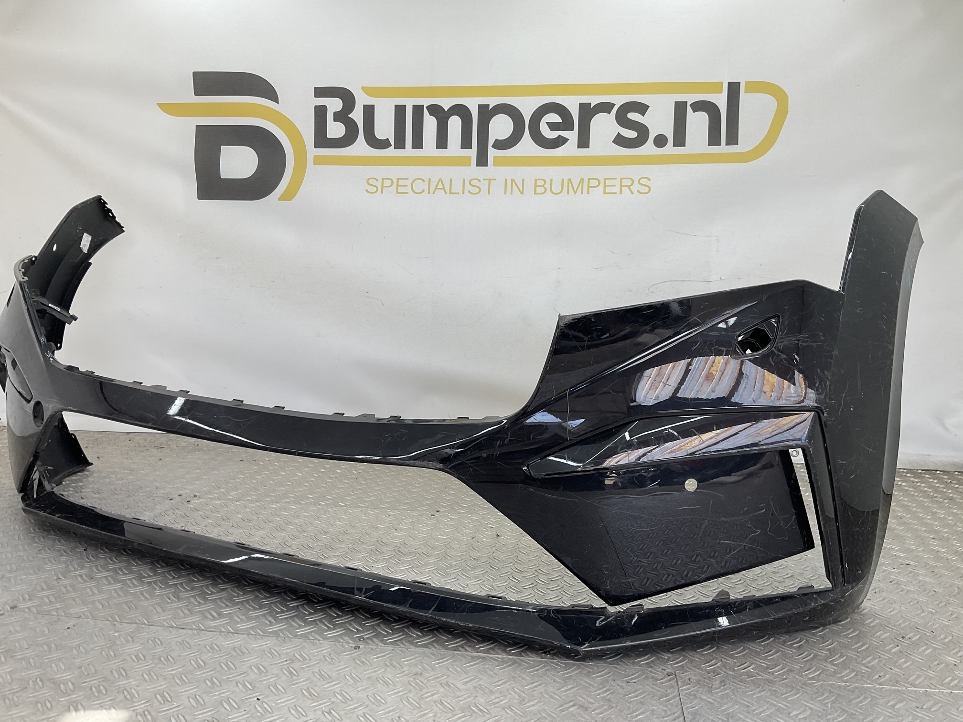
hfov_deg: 61.7
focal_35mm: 29
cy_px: 361
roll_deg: -2.1
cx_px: 482
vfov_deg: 48.2
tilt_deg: -7.3
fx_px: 807
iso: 16
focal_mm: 3
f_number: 1.8
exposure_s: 1/145
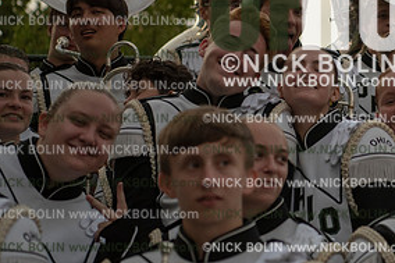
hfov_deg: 14.3
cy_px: 22
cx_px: 309
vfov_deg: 9.5
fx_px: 1568
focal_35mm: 143
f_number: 3.2
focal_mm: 70
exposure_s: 1/4000
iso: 800
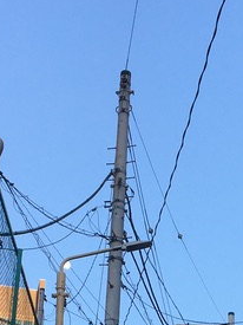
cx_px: 198
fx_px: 1012
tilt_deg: +25.2
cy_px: 399
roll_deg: -1.0
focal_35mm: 108
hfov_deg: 13.6
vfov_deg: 17.3
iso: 25
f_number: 2.2
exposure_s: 1/235
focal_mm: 4.15
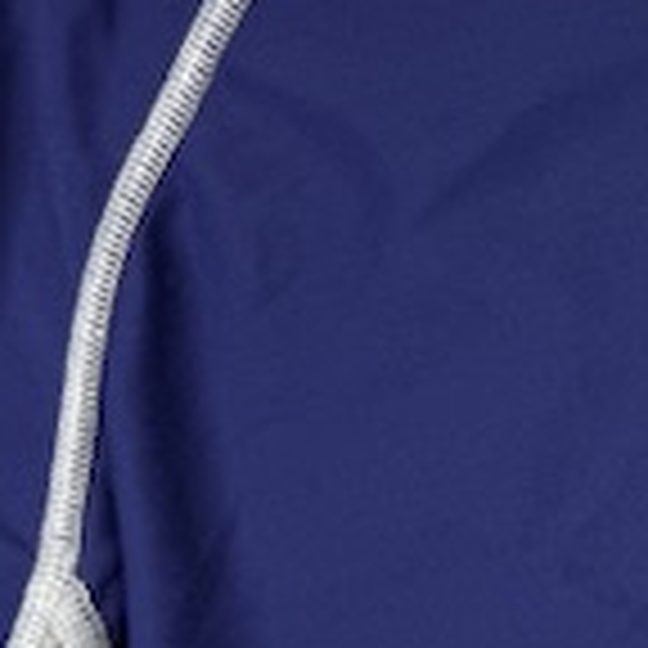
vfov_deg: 18.5
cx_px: 954
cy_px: 243
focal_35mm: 94
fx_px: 1991
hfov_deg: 16.9
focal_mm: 6.76
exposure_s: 1/100
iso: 100
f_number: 1.78
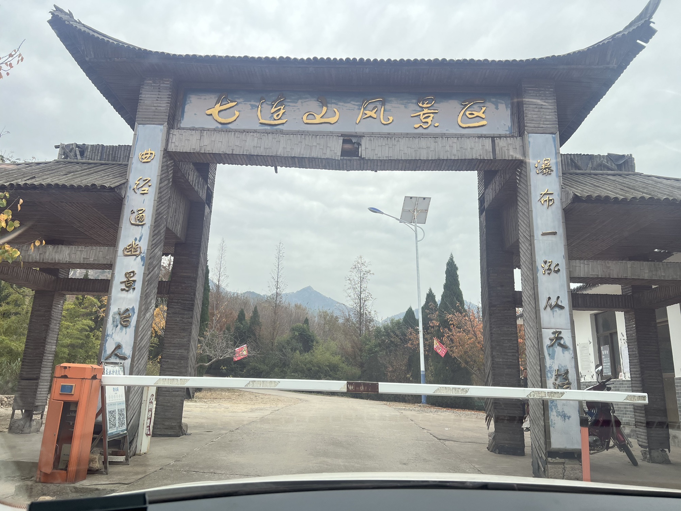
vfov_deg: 53.1
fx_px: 511
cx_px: 340
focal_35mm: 26
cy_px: 256
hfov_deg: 67.3
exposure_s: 1/240
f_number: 1.5
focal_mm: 5.7
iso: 40
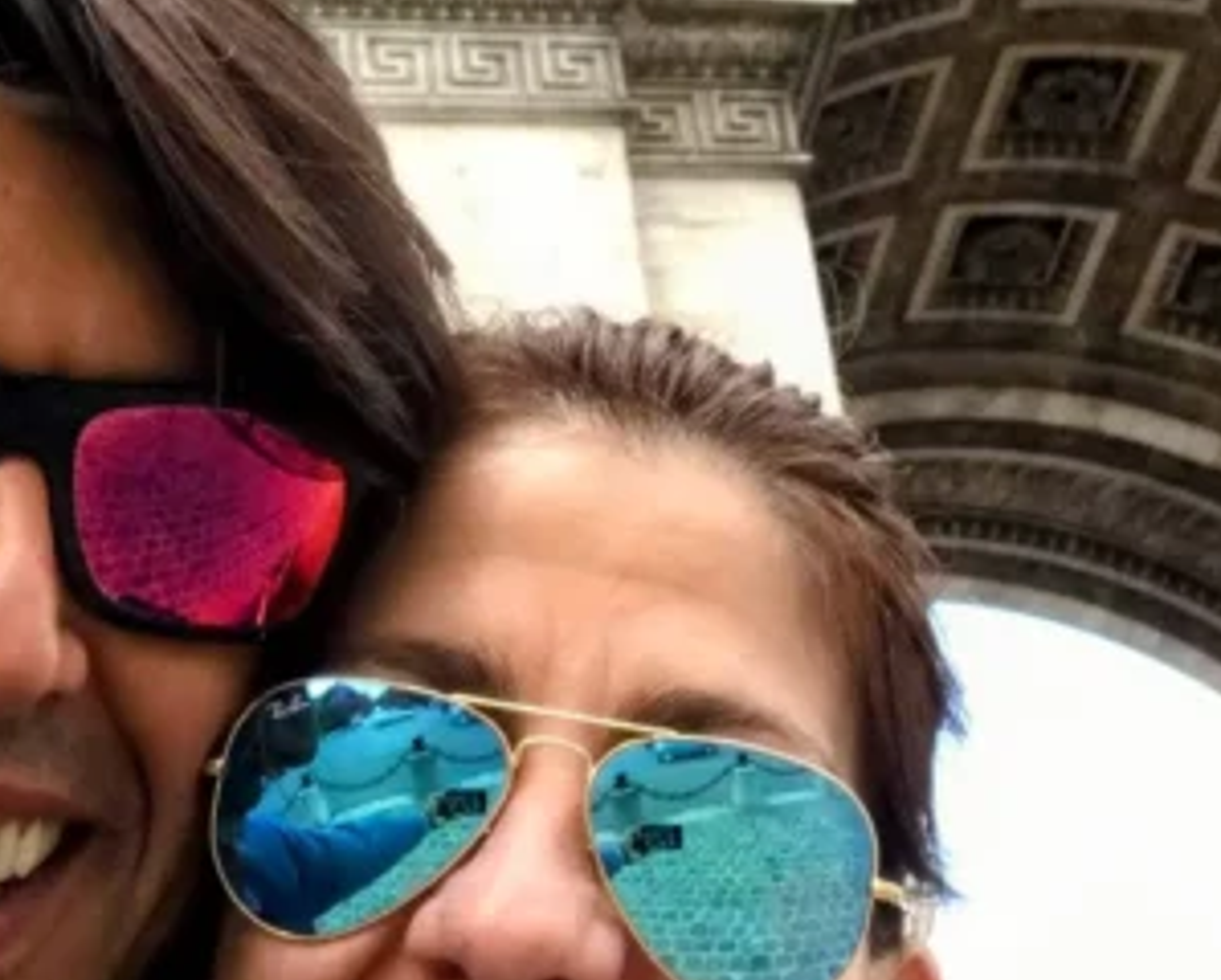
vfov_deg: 15.2
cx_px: 751
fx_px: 3618
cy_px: 0
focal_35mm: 100
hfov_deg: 19.1
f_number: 2.2
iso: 25
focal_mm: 2.87
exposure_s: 1/113
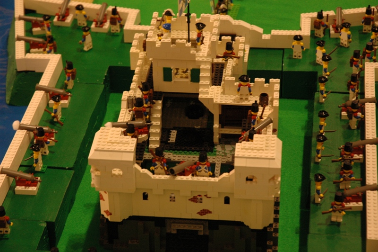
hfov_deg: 19.5
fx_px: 1102
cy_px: 126
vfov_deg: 13.0
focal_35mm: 105
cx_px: 189
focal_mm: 70
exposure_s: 1/40
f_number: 5.6
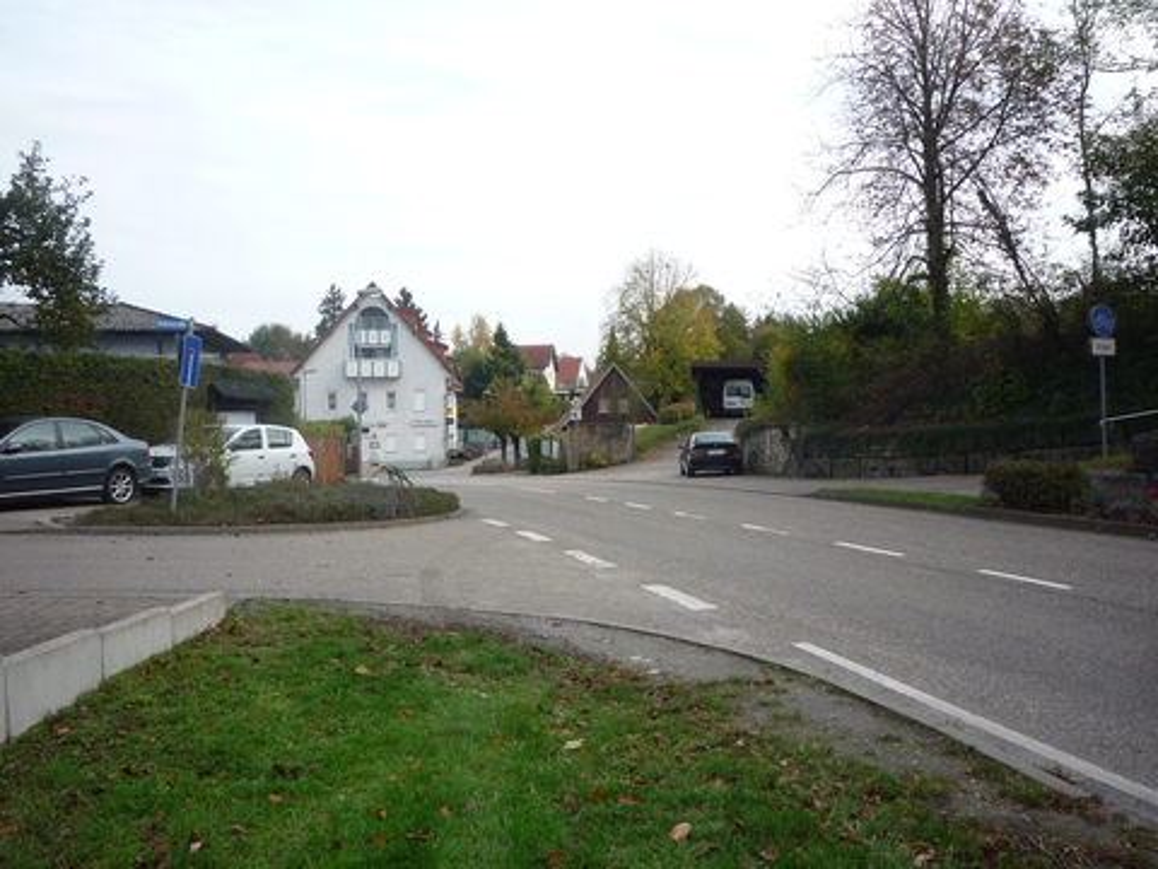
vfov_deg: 44.2
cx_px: 579
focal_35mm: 32
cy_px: 434
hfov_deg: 56.8
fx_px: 1070
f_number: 4
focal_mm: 5.2
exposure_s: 1/200
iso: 100
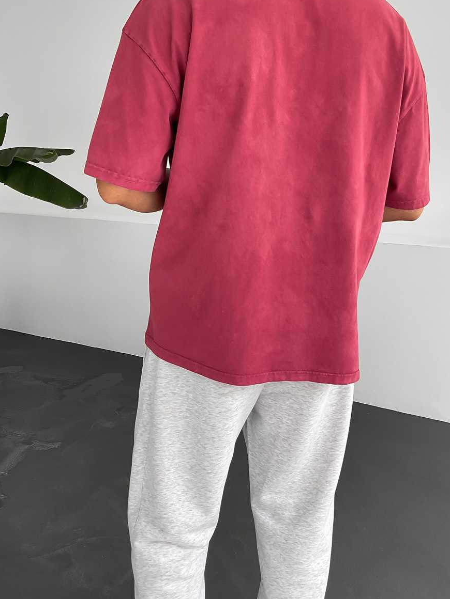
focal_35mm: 40
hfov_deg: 35.9
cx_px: 259
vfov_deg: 46.8
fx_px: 693
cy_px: 299
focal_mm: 3
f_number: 1.8
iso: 32
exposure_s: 1/120
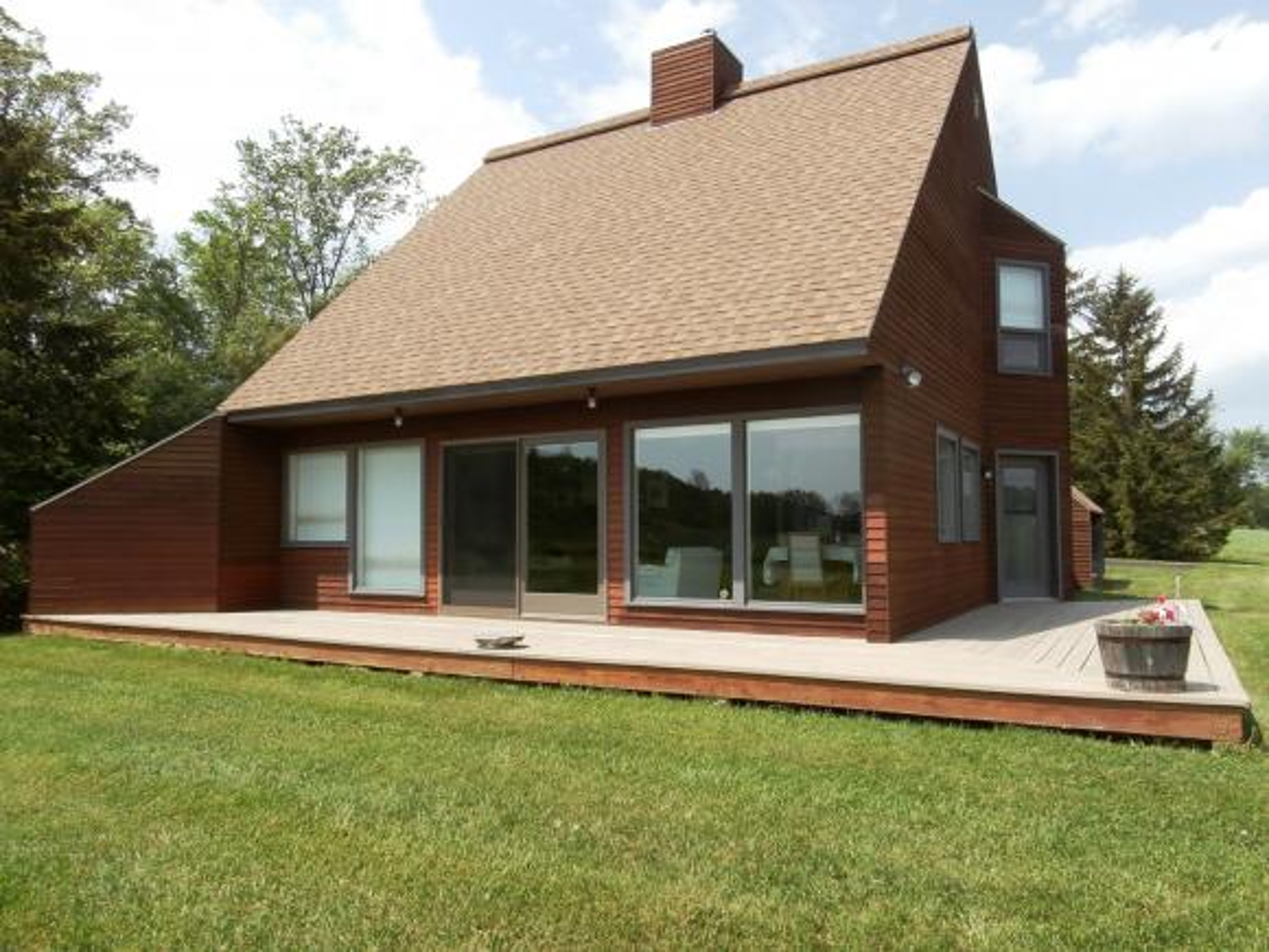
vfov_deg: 56.8
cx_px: 634
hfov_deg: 71.6
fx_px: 880
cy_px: 476
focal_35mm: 24
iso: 100
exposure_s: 1/1000
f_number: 3
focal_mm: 4.2
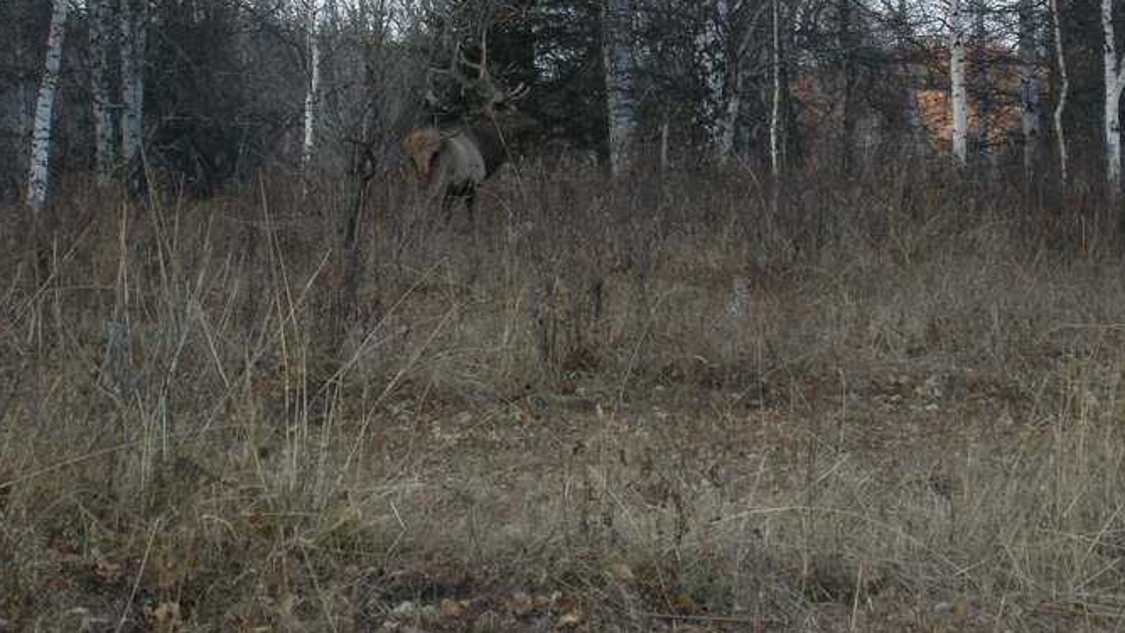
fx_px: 4295
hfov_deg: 14.9
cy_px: 193
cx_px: 545
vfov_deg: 8.4
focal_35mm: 144
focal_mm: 26.3
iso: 200
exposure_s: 1/120
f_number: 5.2
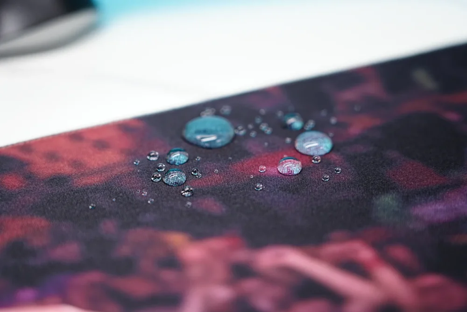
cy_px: 156
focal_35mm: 105
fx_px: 1362
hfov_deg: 19.5
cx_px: 234
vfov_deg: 13.0
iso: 640
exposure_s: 1/60
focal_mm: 105
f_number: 4
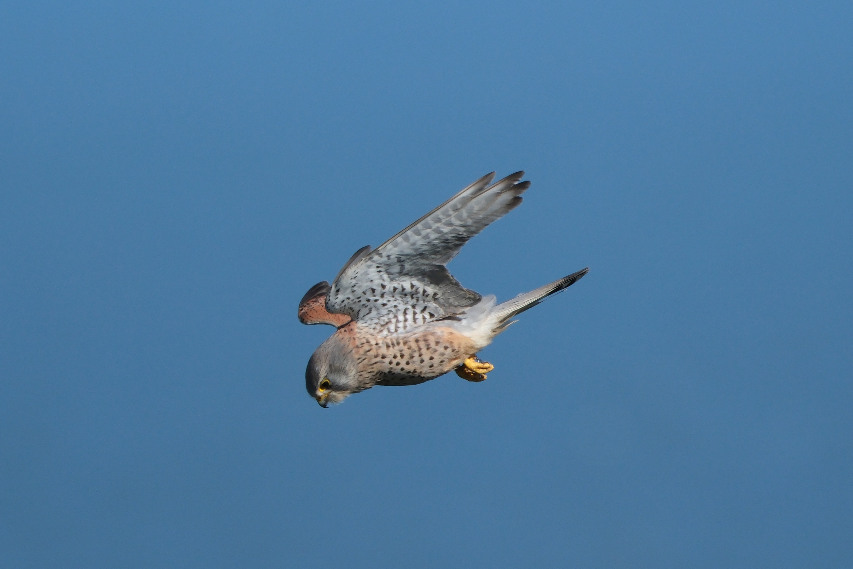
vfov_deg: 1.5
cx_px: 426
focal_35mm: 900
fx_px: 21323
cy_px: 284
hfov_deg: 2.3
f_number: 8
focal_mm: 600
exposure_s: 1/1000
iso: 500
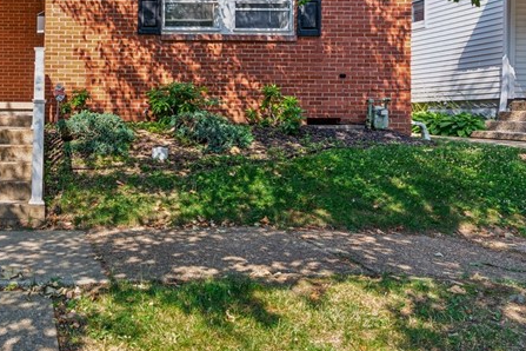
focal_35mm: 34
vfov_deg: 38.4
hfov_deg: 50.8
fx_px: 497
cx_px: 75
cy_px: 114
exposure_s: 1/13
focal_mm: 14
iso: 50
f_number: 11
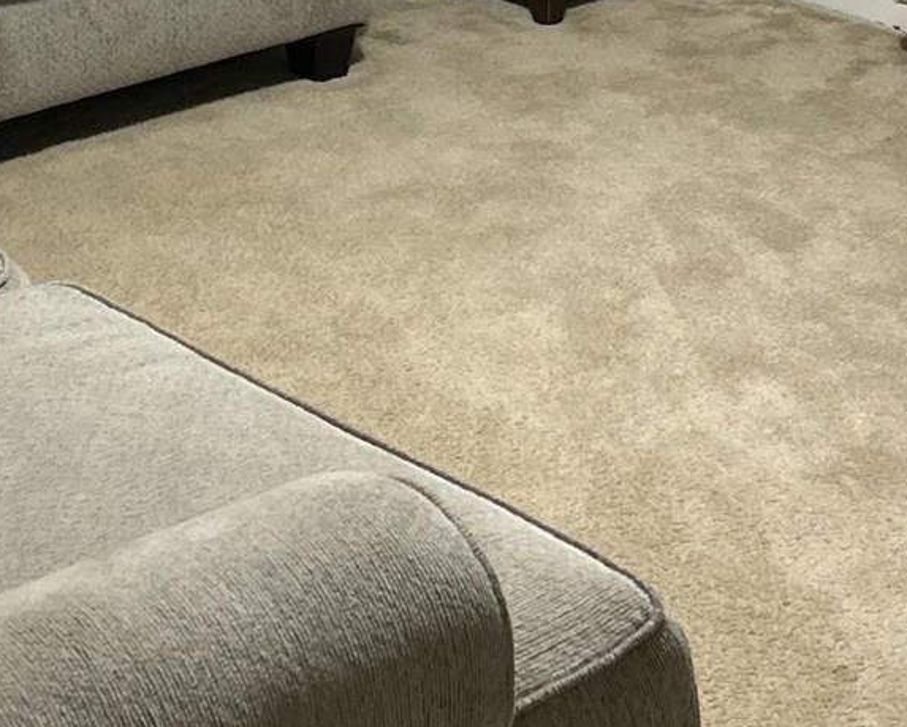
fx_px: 2739
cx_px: 133
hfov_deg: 18.6
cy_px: -295
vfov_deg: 14.3
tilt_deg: -11.2
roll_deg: +2.1
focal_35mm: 102
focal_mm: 5.7
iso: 250
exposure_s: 1/60
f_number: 1.5
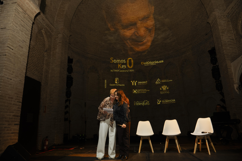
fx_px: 161
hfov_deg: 73.7
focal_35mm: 24
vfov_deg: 53.1
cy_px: 80
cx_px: 121
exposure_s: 1/60
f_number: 4.5
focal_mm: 24
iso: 800
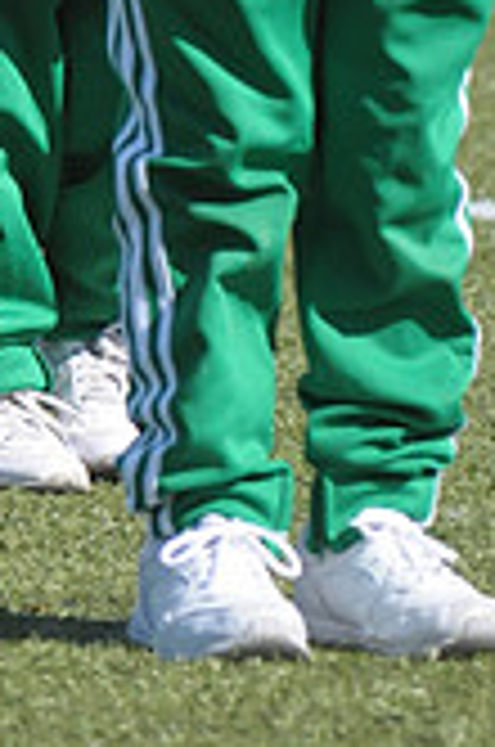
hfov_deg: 1.3
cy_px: -518
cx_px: 88
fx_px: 21683
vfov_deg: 2.0
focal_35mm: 1047
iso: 1000
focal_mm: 200
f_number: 4
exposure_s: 1/6400
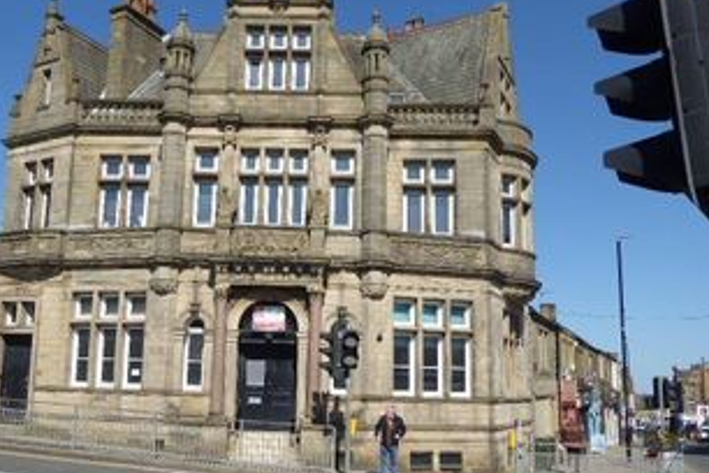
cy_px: 278
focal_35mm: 34
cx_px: 294
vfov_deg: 38.8
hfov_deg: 55.5
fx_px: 670
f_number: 3.3
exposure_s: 1/1000
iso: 80
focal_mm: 4.3
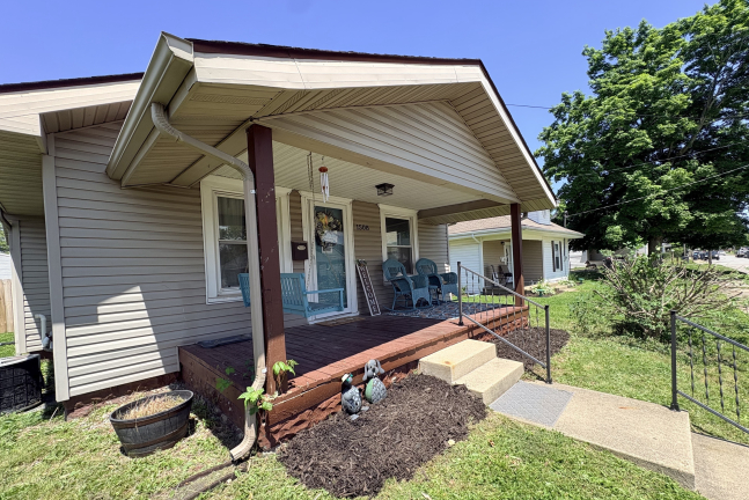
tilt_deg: -1.0
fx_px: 312
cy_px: 272
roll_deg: +3.2
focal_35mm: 15
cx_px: 384
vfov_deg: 77.2
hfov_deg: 100.3
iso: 50
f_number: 2.2
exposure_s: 1/700
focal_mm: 2.22
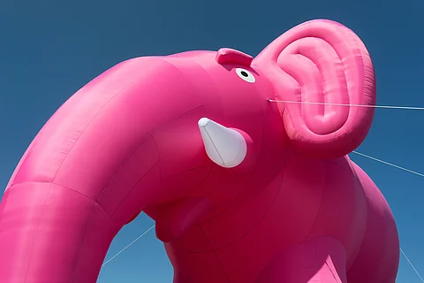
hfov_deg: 54.4
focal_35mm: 35
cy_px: 142
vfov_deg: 37.9
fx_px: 412
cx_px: 212
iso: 100
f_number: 5.6
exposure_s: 1/400
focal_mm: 35
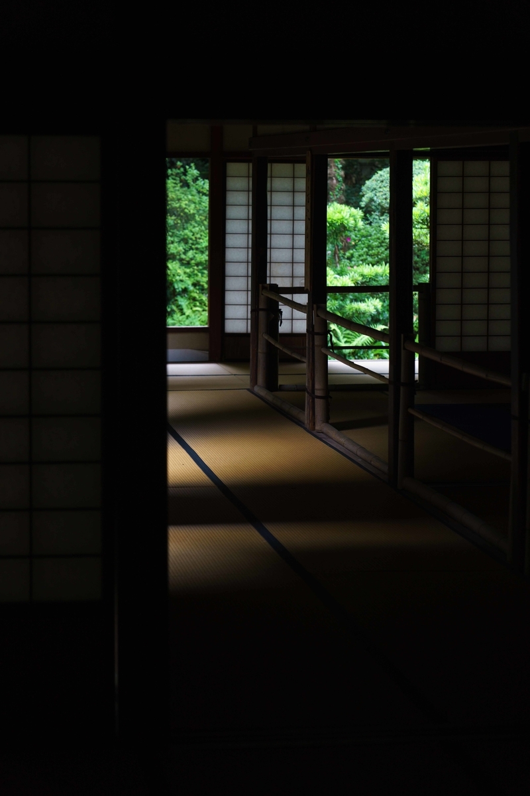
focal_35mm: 70
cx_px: 265
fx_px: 1546
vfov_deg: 28.8
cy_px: 398
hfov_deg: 19.5
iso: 400
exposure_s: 1/640
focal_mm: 70
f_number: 2.8
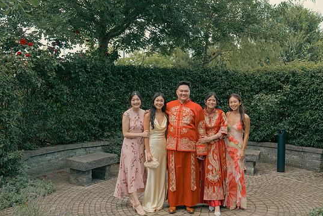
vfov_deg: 35.1
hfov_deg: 50.6
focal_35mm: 38
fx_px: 341
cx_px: 174
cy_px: 106
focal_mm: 35
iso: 400
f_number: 5.6
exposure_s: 1/160
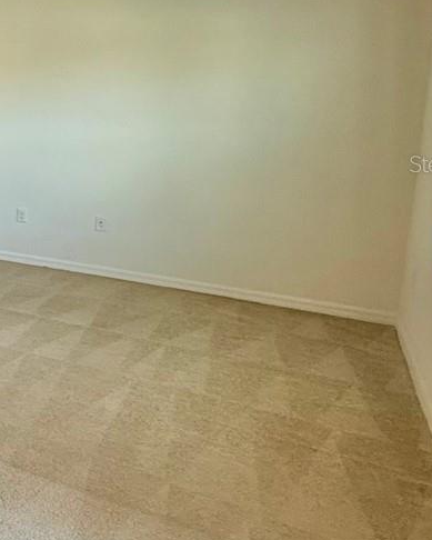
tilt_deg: -4.9
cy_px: 163
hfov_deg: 20.8
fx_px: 719
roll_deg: -1.2
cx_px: -374
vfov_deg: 40.4
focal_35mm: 45
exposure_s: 1/120
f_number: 2.2
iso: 250
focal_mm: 2.22
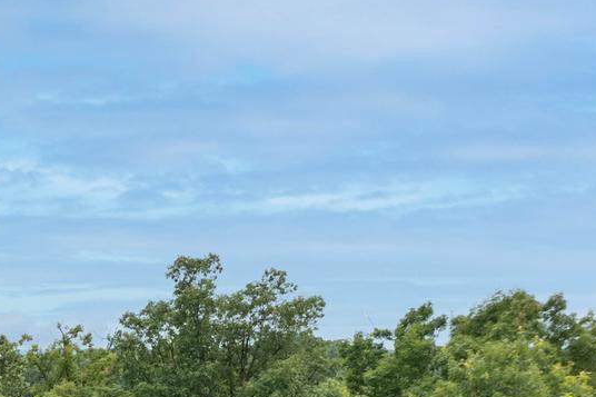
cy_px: 717
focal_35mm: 107
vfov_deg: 11.8
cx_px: -441
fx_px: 1771
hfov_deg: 16.4
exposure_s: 1/400
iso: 100
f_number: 4.5
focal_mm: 10.26
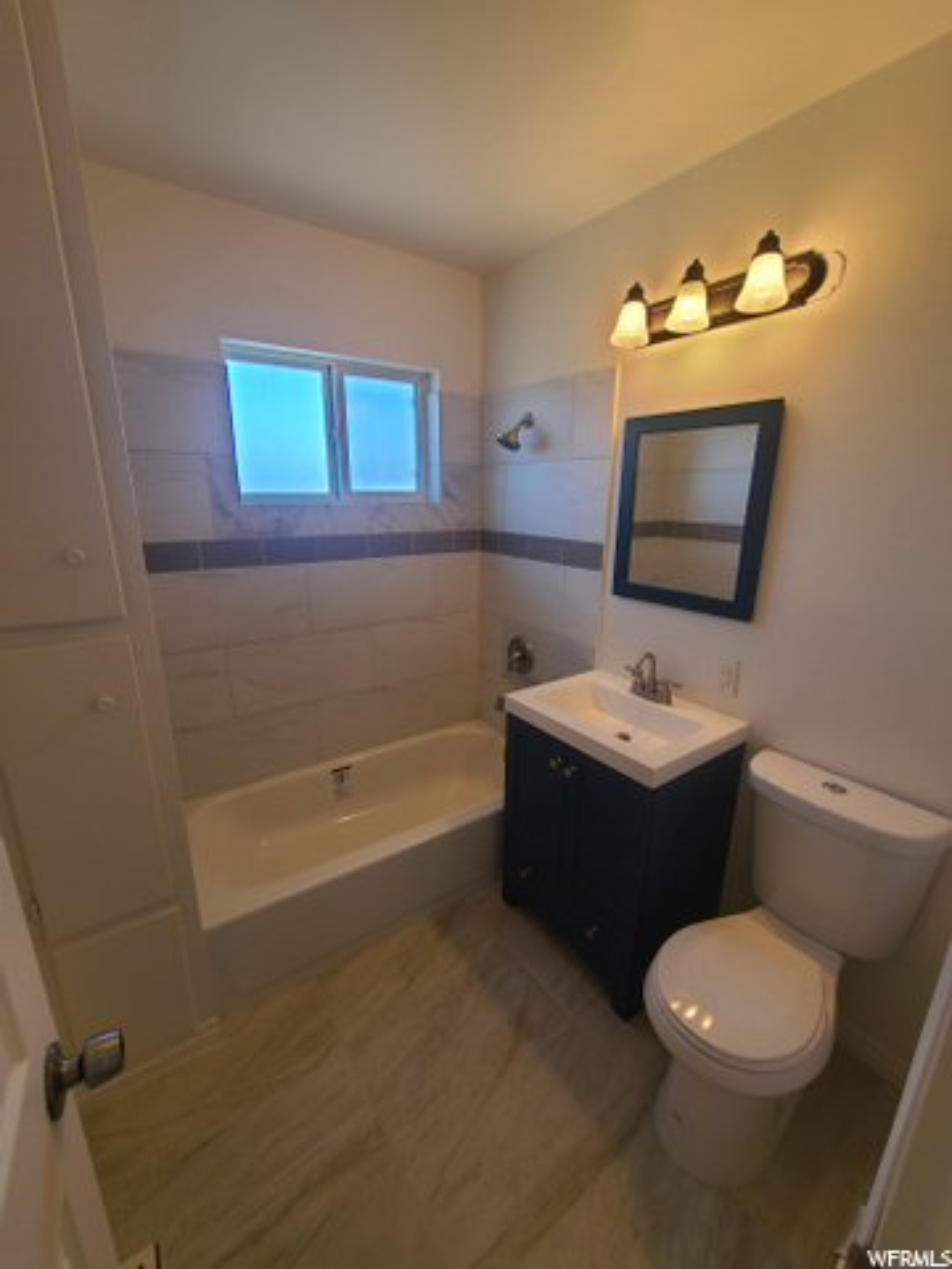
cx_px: 476
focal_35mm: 13
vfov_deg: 106.2
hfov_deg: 89.9
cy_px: 634
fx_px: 477
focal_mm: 2.2
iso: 80
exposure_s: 1/119
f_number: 2.2
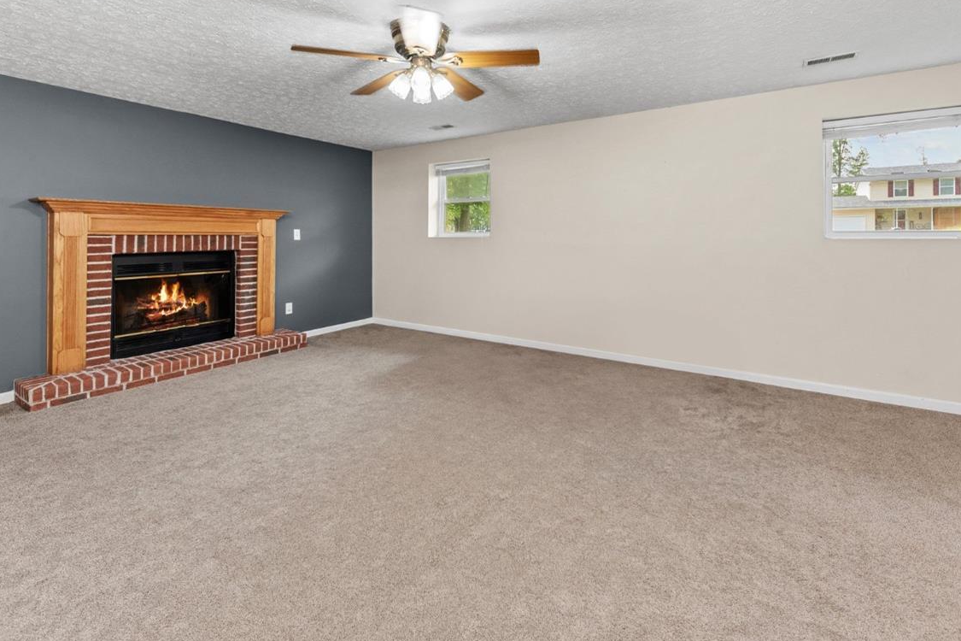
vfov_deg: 72.0
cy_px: 225
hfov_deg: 96.7
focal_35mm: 16
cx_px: 499
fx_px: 427
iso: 800
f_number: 5.6
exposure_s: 1/25
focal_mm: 12
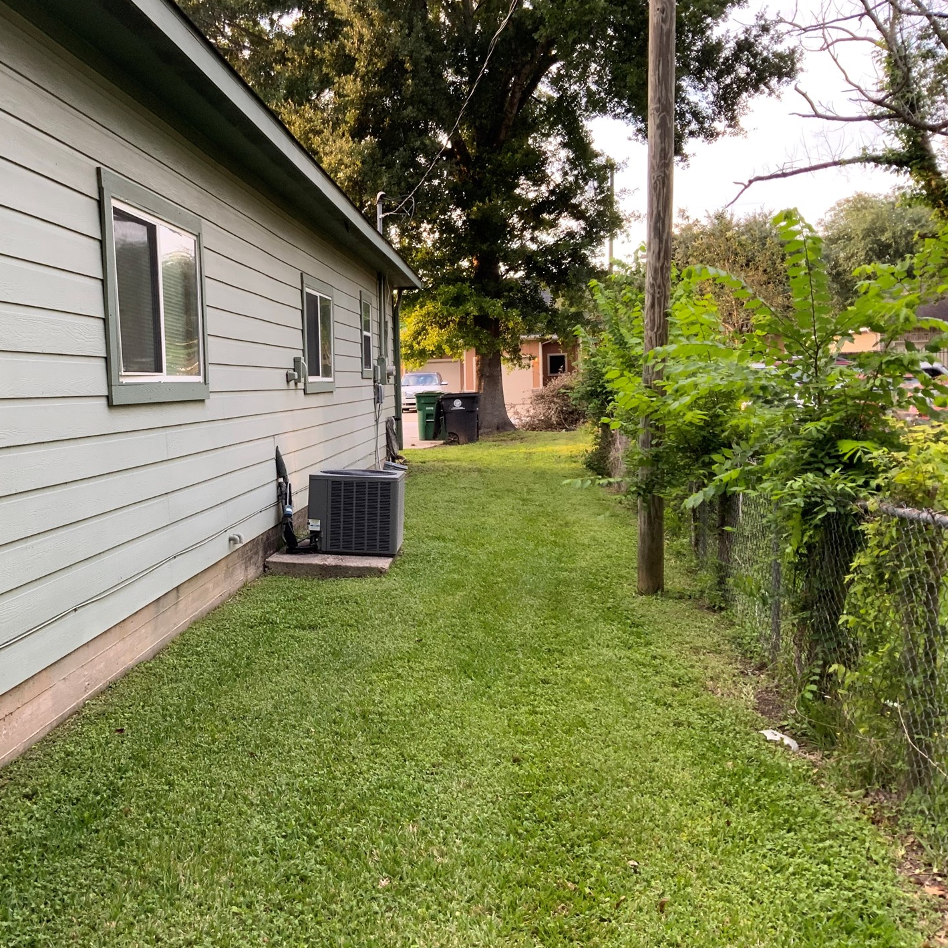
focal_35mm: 37
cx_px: 284
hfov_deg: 44.0
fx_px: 1146
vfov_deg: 44.9
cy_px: 458
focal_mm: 3
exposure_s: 1/122
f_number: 1.8
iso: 64
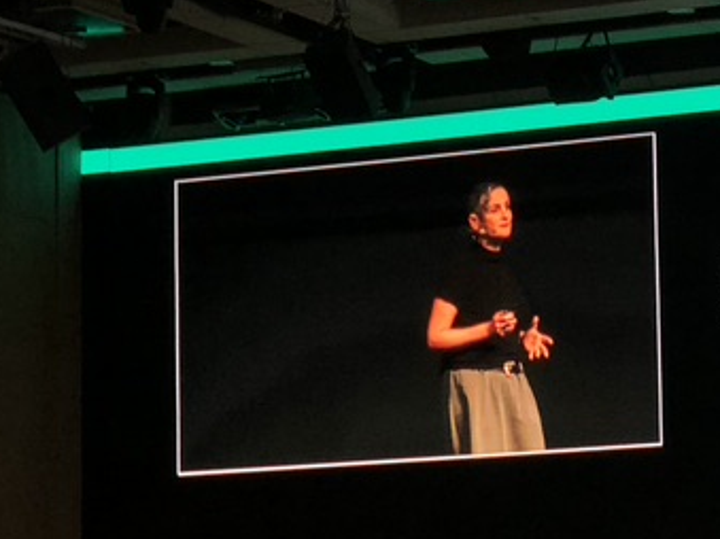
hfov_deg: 12.4
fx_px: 3264
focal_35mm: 157
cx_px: 801
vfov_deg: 9.4
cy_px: 414
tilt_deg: +4.7
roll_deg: +2.8
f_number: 2.4
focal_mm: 6
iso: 20
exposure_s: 1/50
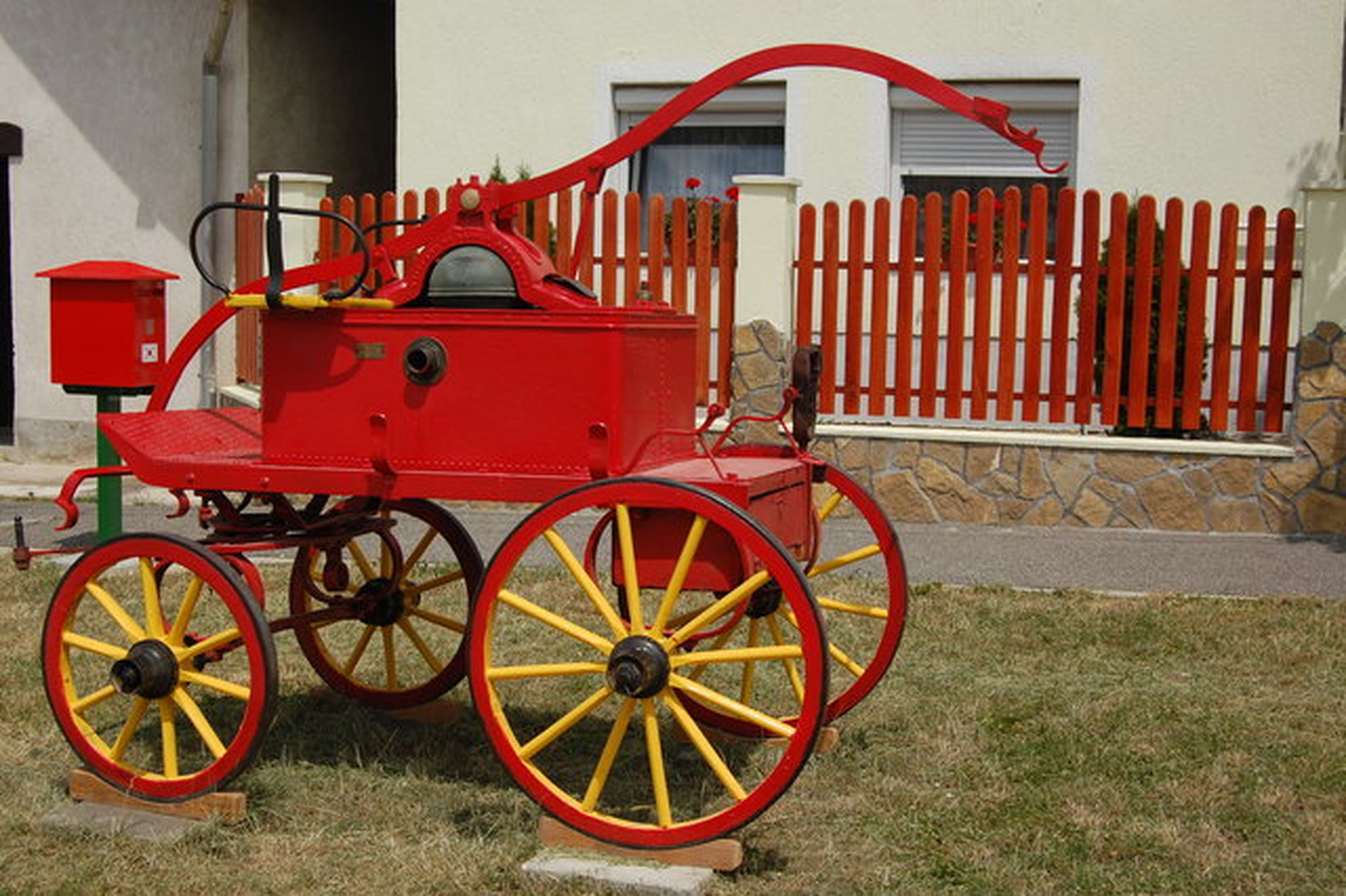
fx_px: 1794
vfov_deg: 28.0
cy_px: 448
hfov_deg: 41.1
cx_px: 673
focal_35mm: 48
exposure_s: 1/250
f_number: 8
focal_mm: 32
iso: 200
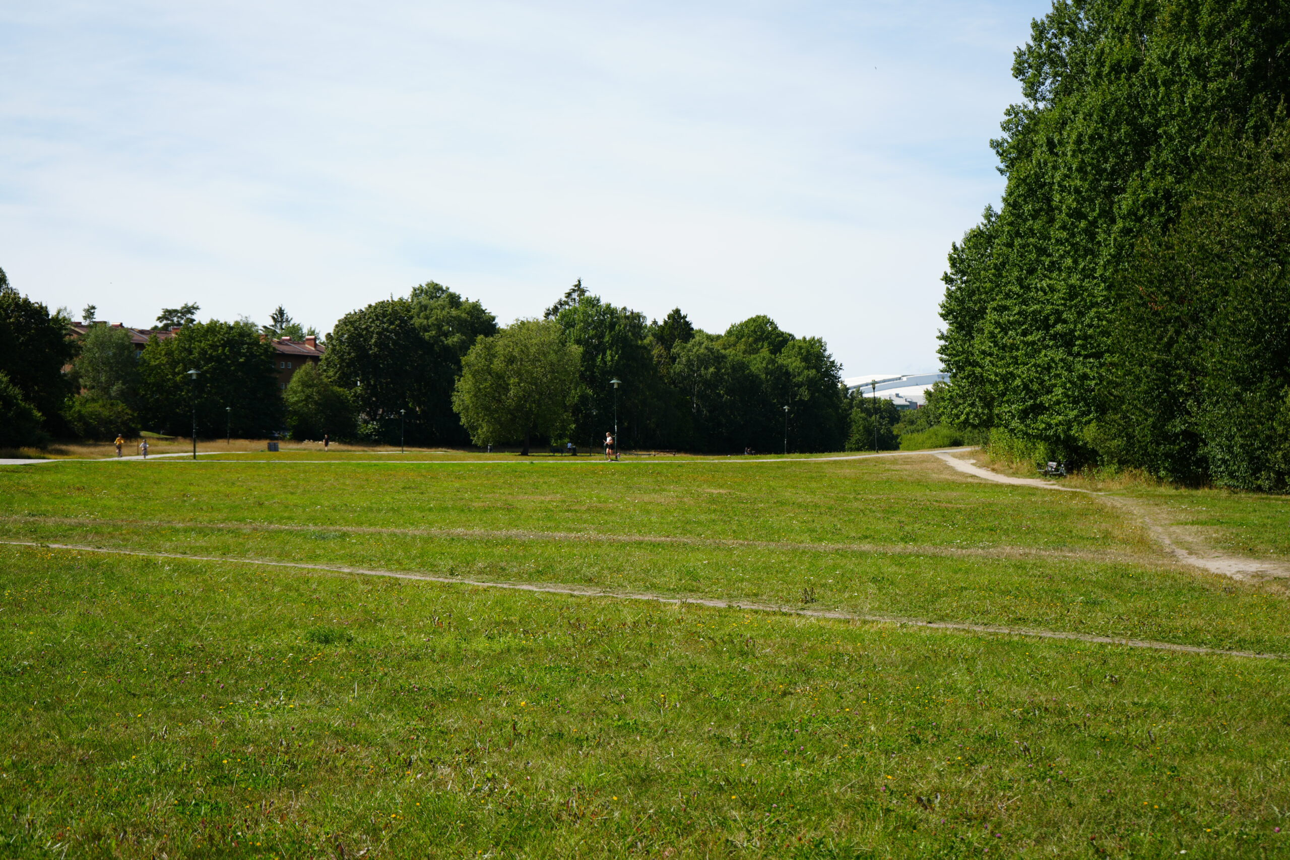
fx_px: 2114
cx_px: 645
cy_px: 430
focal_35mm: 59
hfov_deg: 33.9
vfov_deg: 23.0
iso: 100
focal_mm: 59
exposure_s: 1/500
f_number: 5.6
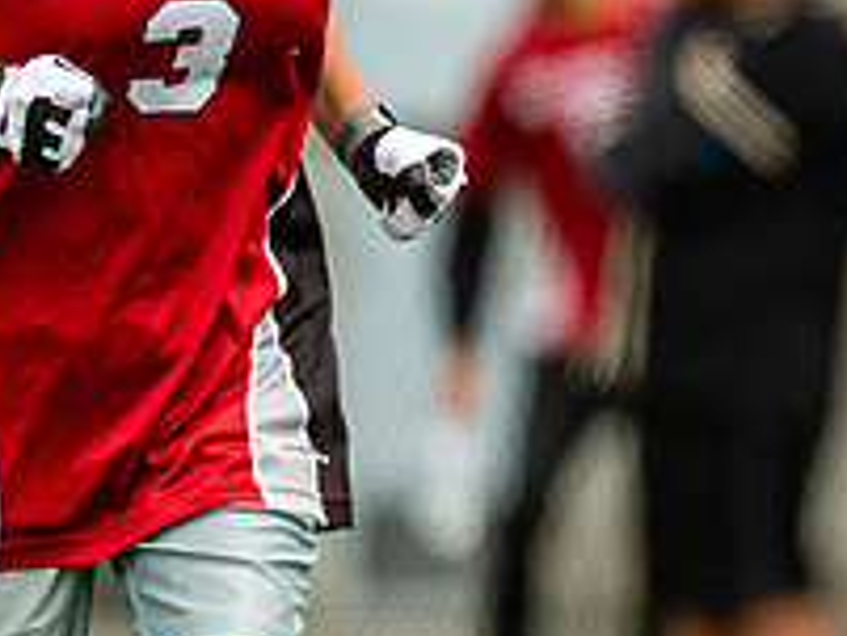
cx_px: 1476
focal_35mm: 1749
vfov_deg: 0.9
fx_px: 42821
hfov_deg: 1.1
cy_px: 175
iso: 220
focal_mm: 400
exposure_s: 1/1000
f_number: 4
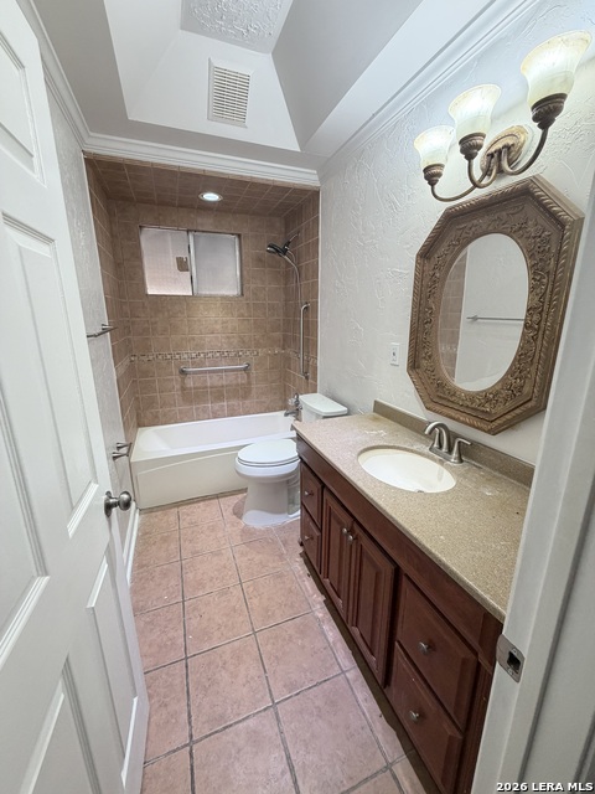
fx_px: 321
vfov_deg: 102.1
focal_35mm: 14
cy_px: 397
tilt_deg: -15.7
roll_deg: -0.2
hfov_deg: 85.7
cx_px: 298
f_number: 2.2
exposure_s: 1/120
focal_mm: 2.22
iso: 200
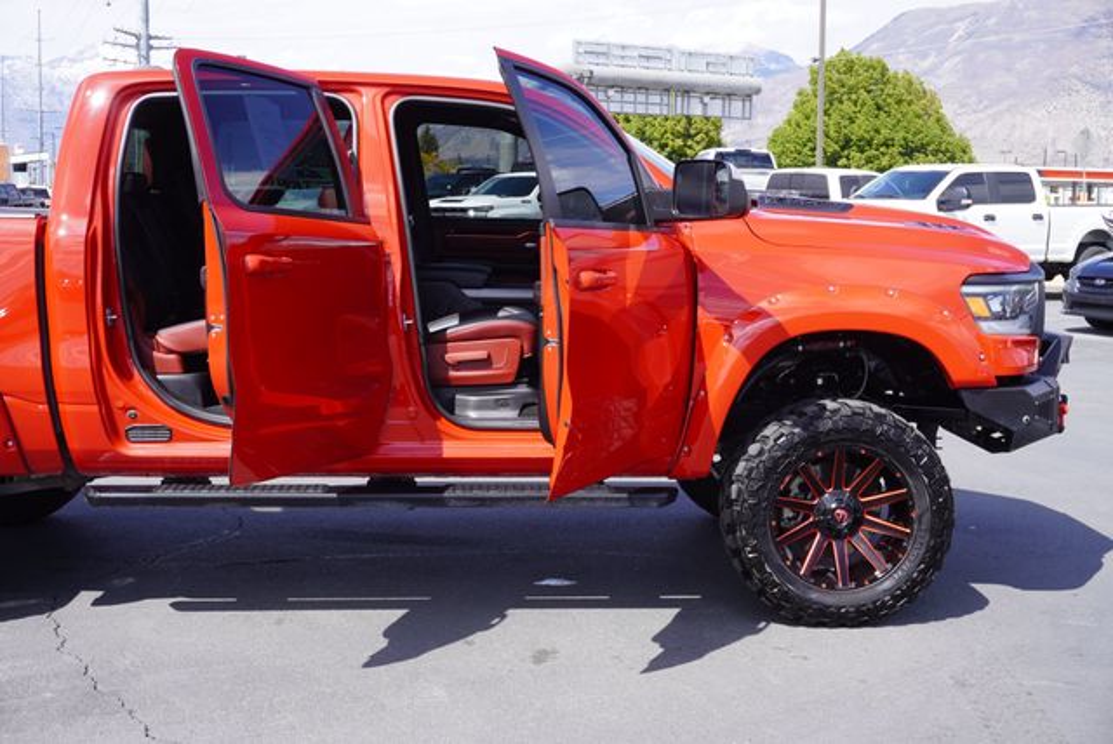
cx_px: 556
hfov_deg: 42.3
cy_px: 372
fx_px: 1439
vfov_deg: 29.0
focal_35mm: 46
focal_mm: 31
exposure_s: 1/100
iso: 100
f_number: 9
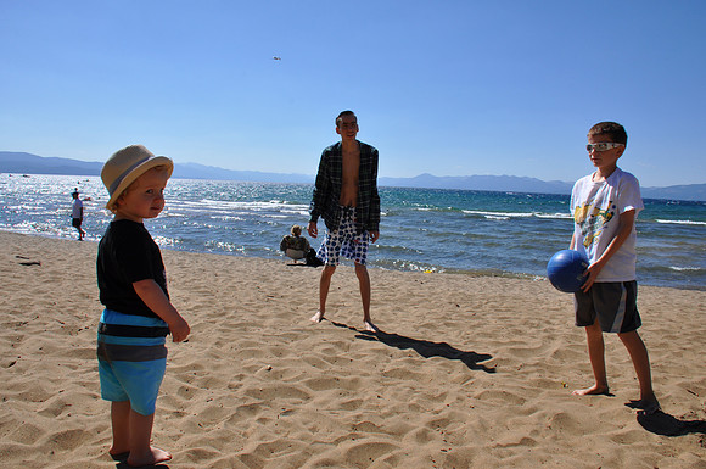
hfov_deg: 67.5
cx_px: 353
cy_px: 234
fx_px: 529
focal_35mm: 27
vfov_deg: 47.8
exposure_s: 1/200
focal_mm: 18
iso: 200
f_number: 14
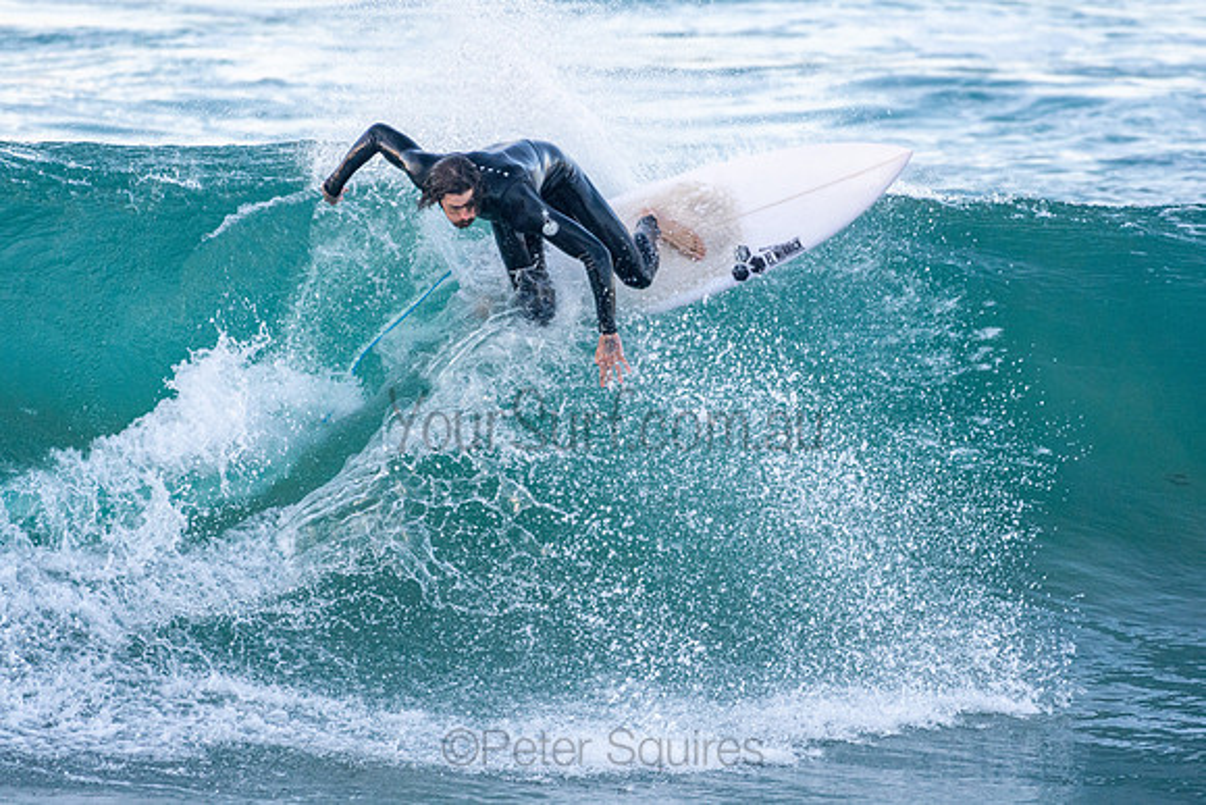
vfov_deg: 1.8
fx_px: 25130
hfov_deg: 2.7
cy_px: 402
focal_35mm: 750
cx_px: 603
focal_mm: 500
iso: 1400
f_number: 5.6
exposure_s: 1/800
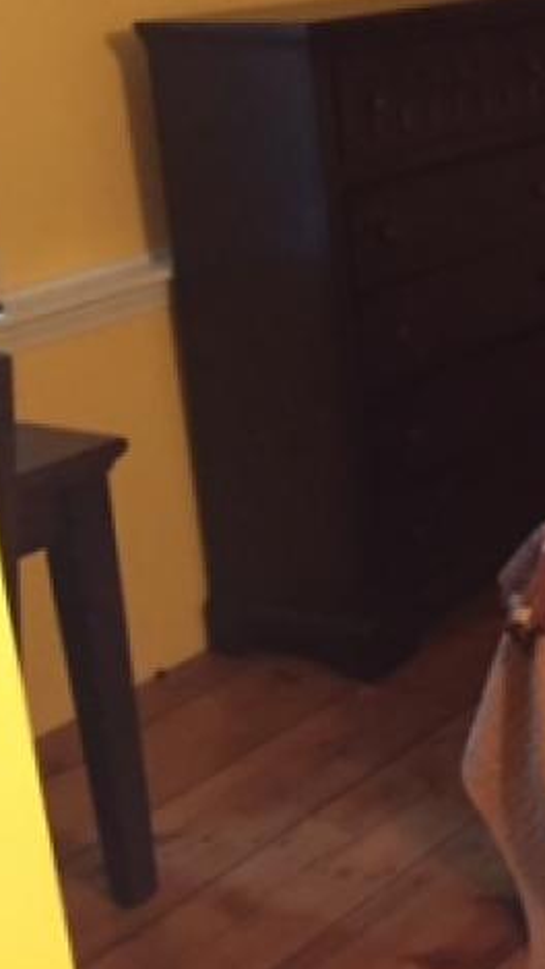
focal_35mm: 69
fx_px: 1772
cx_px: 892
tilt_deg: -11.0
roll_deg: +3.7
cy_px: 216
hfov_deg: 15.6
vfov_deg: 30.0
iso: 320
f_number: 2.2
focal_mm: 4.15
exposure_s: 1/15
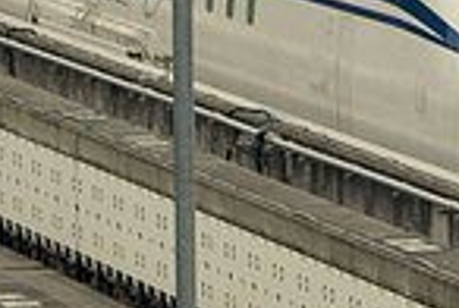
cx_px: 465
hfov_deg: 5.9
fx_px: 4446
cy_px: -30
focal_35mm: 348
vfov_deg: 4.0
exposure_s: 1/250
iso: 200
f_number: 8
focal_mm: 66
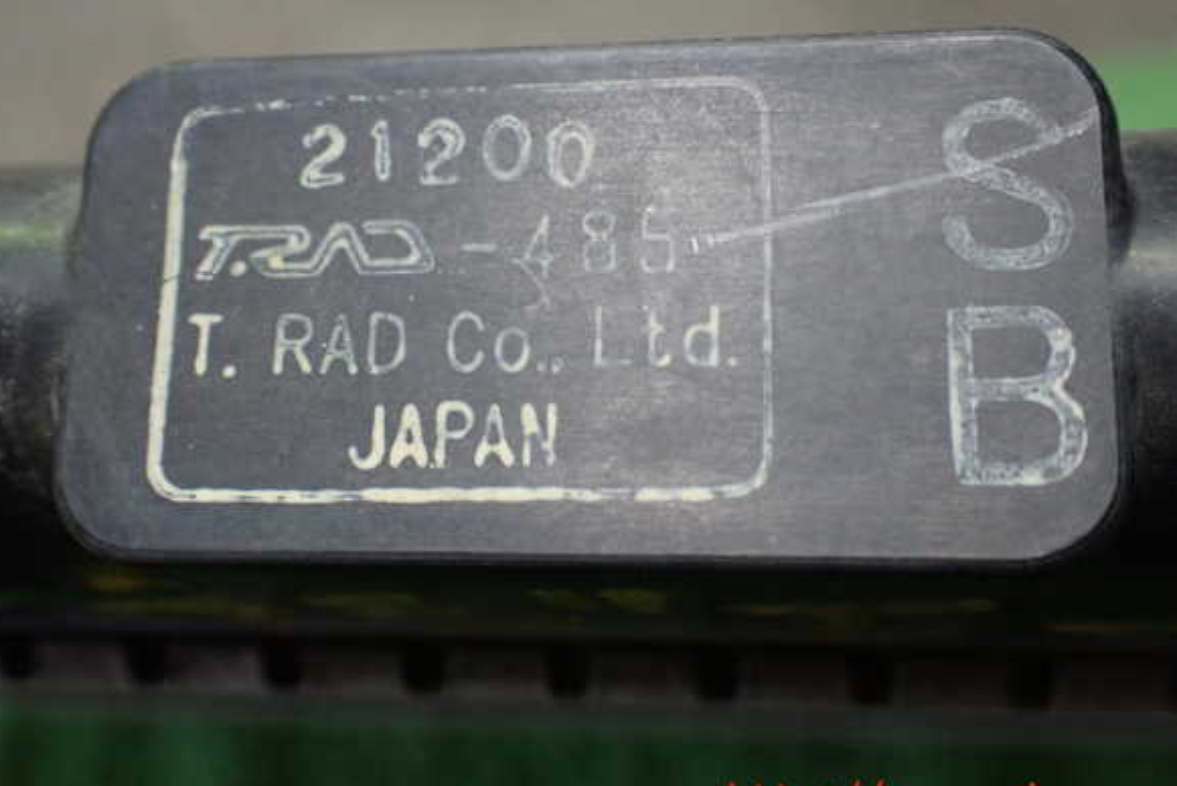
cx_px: 577
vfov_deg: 30.5
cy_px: 373
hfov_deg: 44.5
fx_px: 1439
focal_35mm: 44
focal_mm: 7.31
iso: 800
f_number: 2.8
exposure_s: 1/100
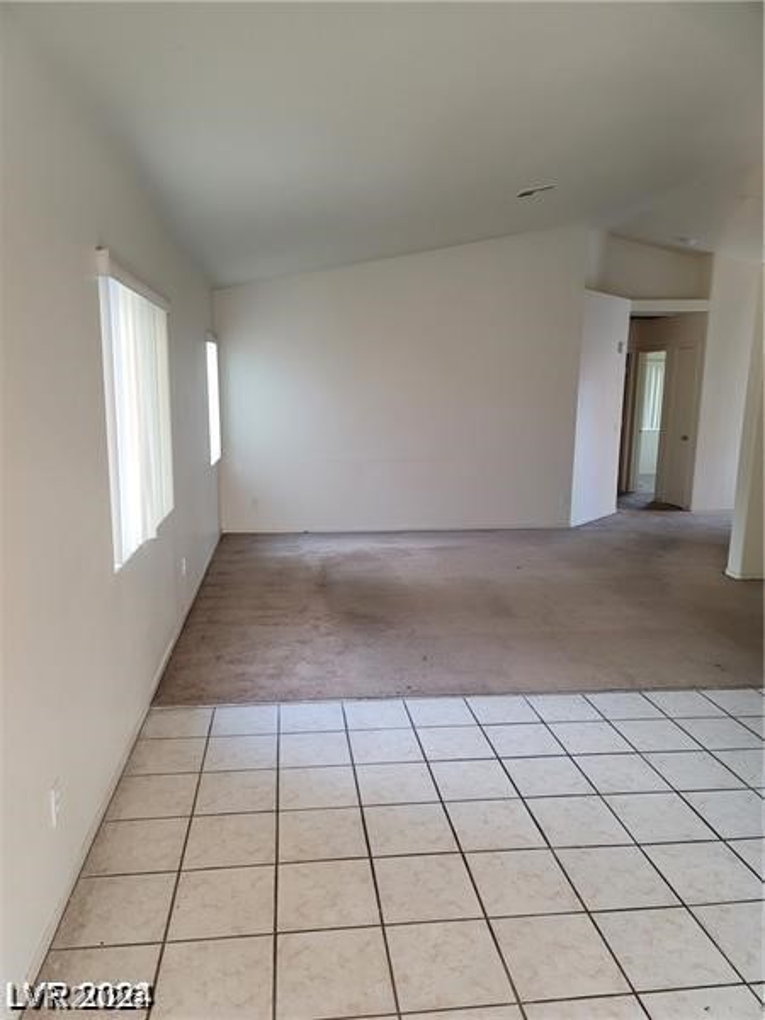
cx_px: 382
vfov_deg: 69.4
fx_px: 737
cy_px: 510
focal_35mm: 25
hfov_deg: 54.9
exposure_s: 1/40
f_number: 1.8
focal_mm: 7
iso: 250
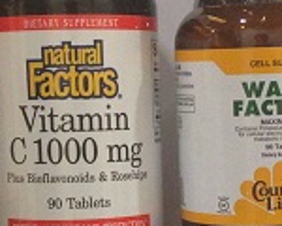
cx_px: 200
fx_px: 1168
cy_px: 309
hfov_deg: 13.7
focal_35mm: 140
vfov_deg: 10.7
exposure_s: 1/20
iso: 200
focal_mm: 4.13
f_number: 2.4
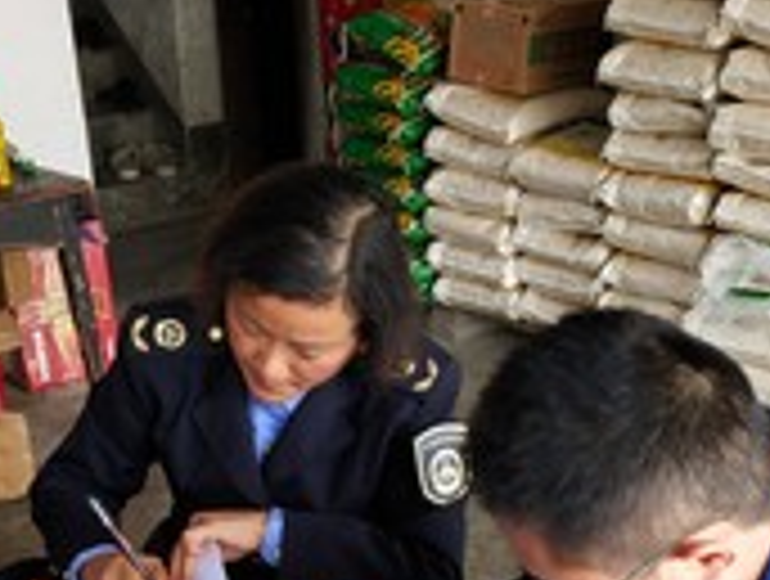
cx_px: 347
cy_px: 634
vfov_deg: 20.2
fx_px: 1560
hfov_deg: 27.7
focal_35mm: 70
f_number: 1.8
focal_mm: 3.95
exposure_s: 1/100
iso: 124
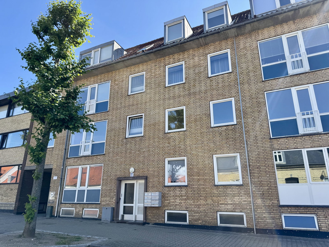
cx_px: 164
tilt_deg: +17.4
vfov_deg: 56.8
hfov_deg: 71.6
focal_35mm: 24
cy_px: 124
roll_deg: +0.5
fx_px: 228
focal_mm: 6.76
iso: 80
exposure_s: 1/1767
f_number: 1.78
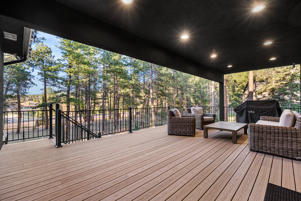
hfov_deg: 96.7
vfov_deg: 73.8
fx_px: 134
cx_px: 150
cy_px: 100
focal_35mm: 16
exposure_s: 1/10
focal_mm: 16
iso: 200
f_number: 8
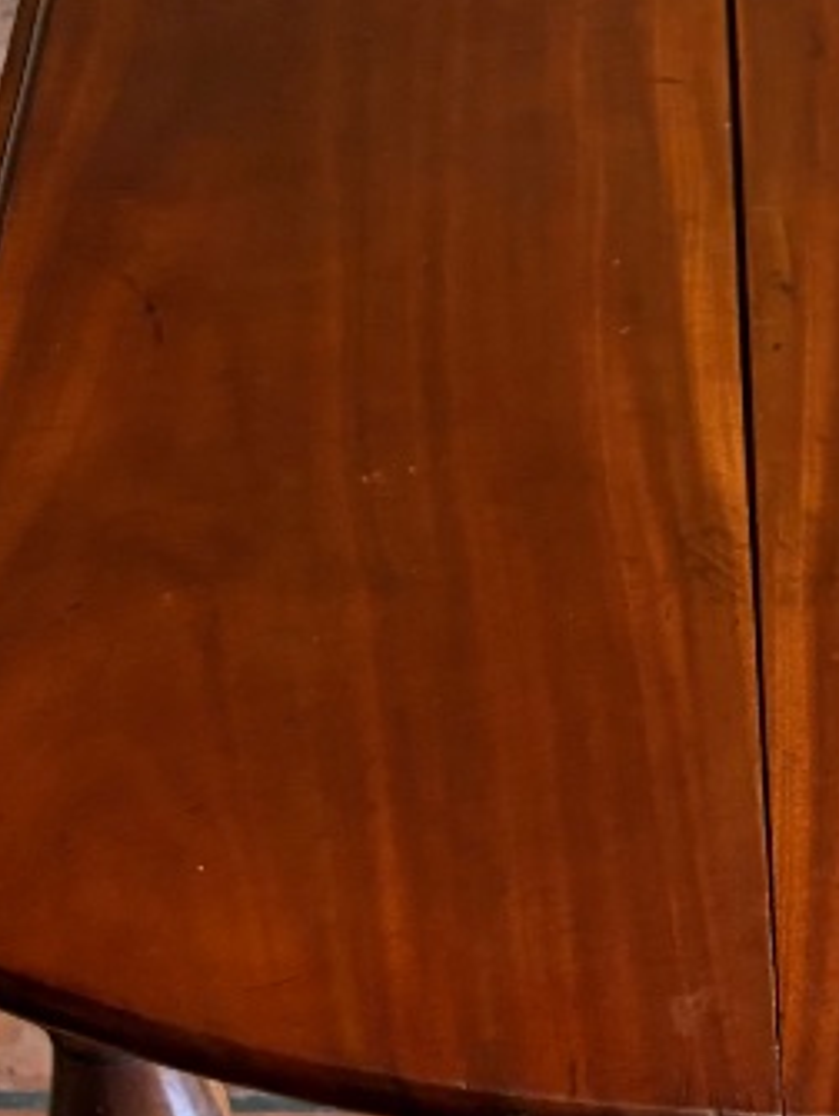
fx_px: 3000
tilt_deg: -44.3
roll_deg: +1.5
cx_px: 556
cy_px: 476
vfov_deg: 21.0
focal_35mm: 93
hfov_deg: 15.9
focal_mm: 5.96
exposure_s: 1/50
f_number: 1.6
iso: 400
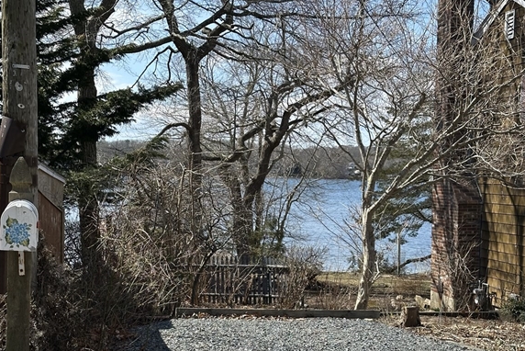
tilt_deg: -4.5
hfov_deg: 30.1
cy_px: 252
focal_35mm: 67
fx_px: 978
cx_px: 262
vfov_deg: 20.2
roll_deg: -2.2
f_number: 1.78
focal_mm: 6.86
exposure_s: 1/2469
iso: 64
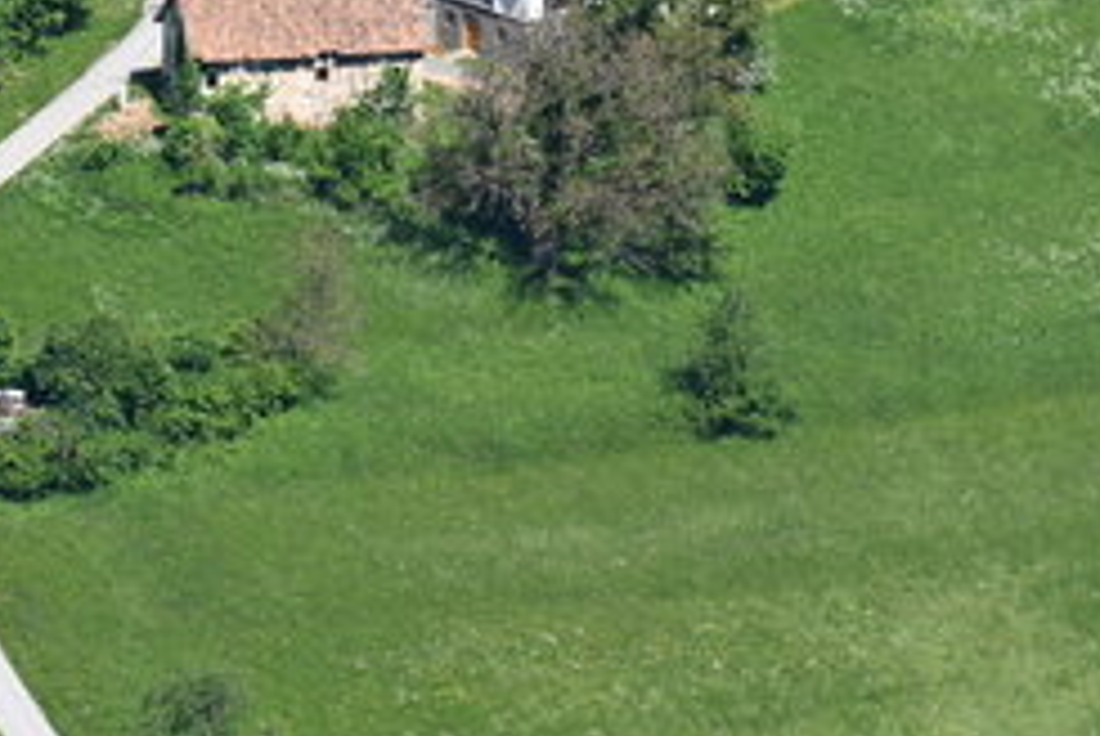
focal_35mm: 535
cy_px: 211
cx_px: -247
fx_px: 16367
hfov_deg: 3.8
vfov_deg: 2.6
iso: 400
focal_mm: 175
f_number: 7.1
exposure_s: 1/1250
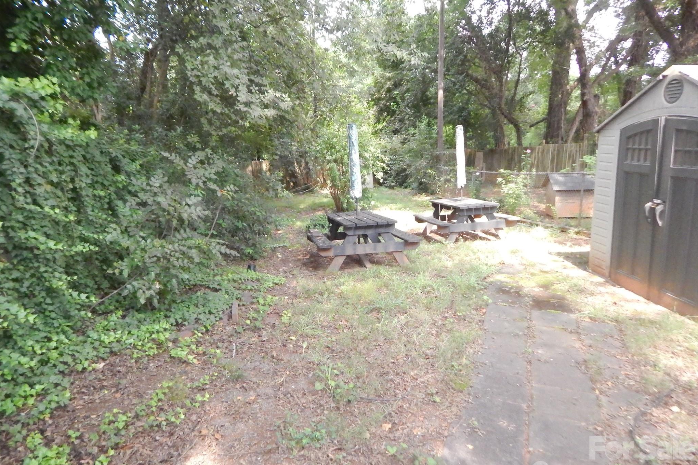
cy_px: 241
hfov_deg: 73.7
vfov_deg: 53.1
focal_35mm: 24
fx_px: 465
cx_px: 348
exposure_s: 1/800
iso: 1600
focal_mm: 4
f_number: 3
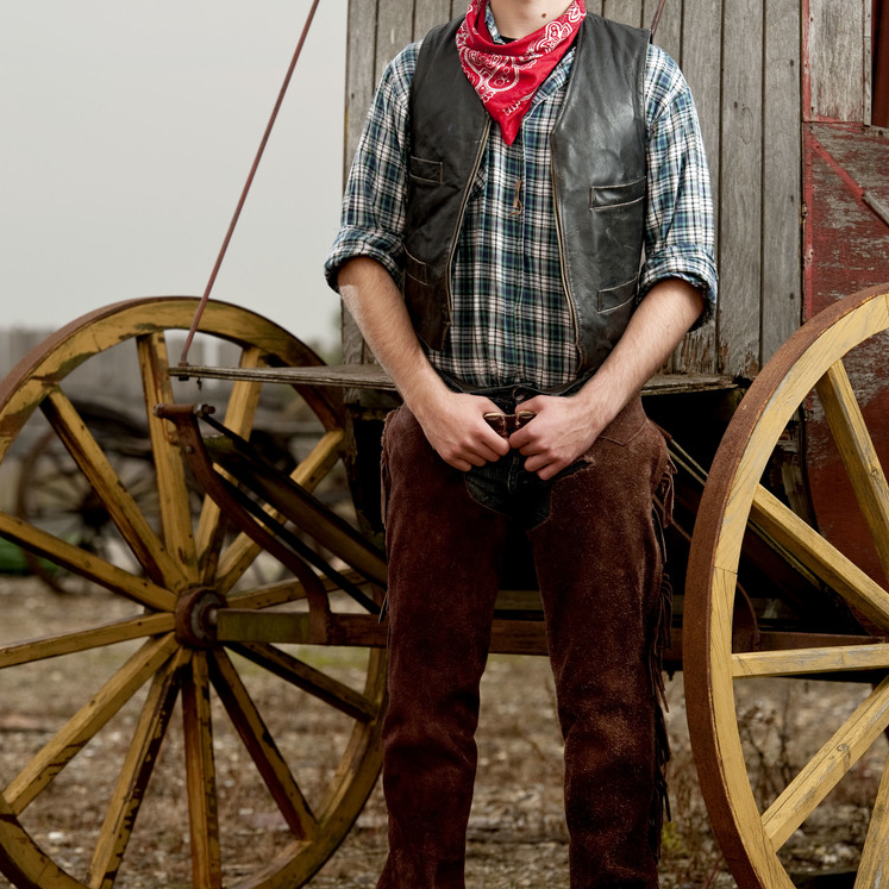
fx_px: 5027
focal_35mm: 173
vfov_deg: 10.1
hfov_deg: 10.1
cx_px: 445
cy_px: 402
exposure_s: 1/250
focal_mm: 135
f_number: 5.6
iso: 200
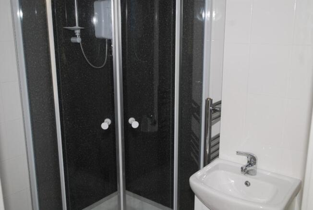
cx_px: 156
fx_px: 313
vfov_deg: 37.0
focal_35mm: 36
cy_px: 105
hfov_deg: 53.1
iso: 200
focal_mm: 24
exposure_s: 1/60
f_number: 5
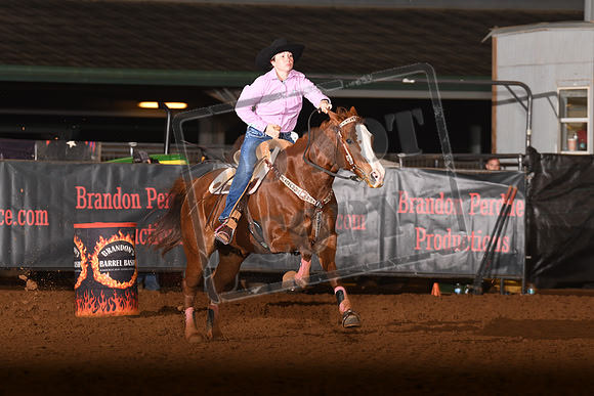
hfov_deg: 7.6
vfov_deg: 5.1
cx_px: 297
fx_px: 4456
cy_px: 198
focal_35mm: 270
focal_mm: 270
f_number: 5.6
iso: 1000
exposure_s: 1/250
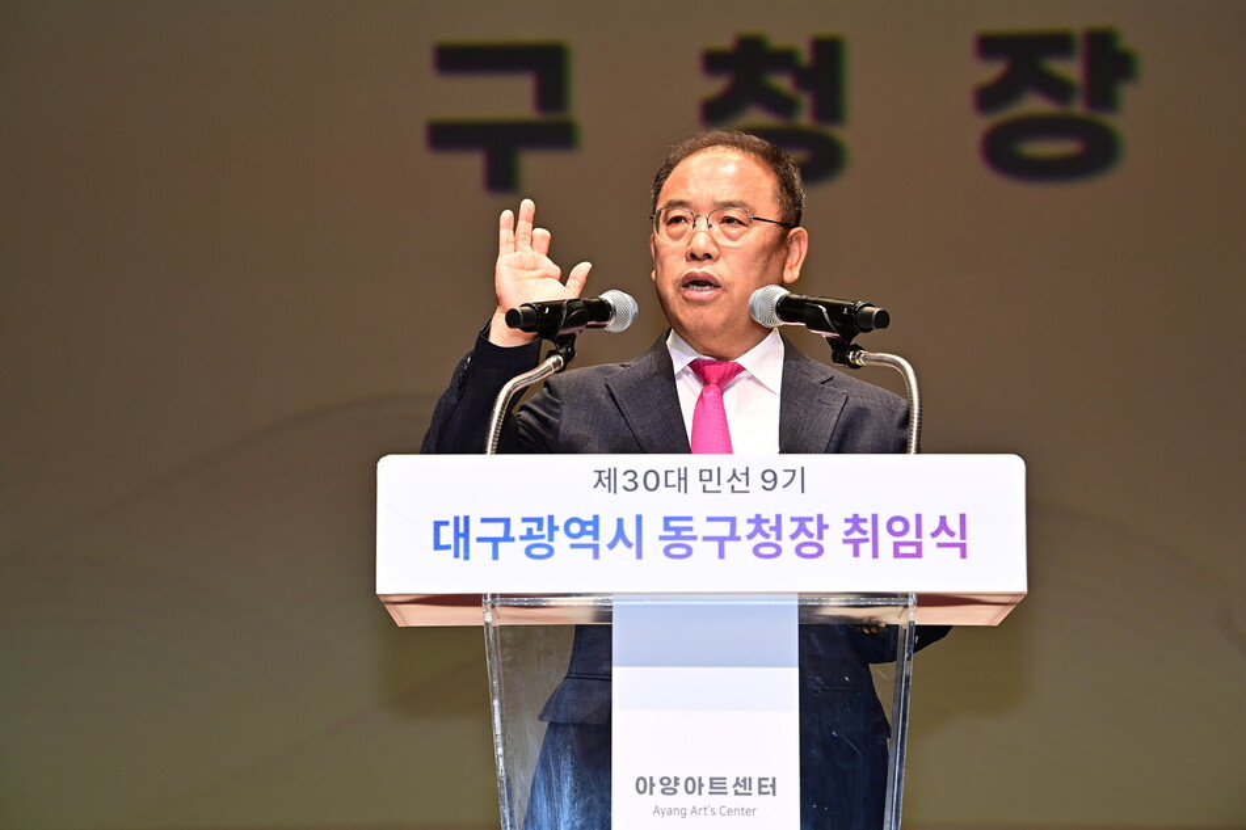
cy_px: 415
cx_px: 623
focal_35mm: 130
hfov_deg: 15.8
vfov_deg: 10.5
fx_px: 4498
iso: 1000
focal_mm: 130
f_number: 5
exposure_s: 1/200
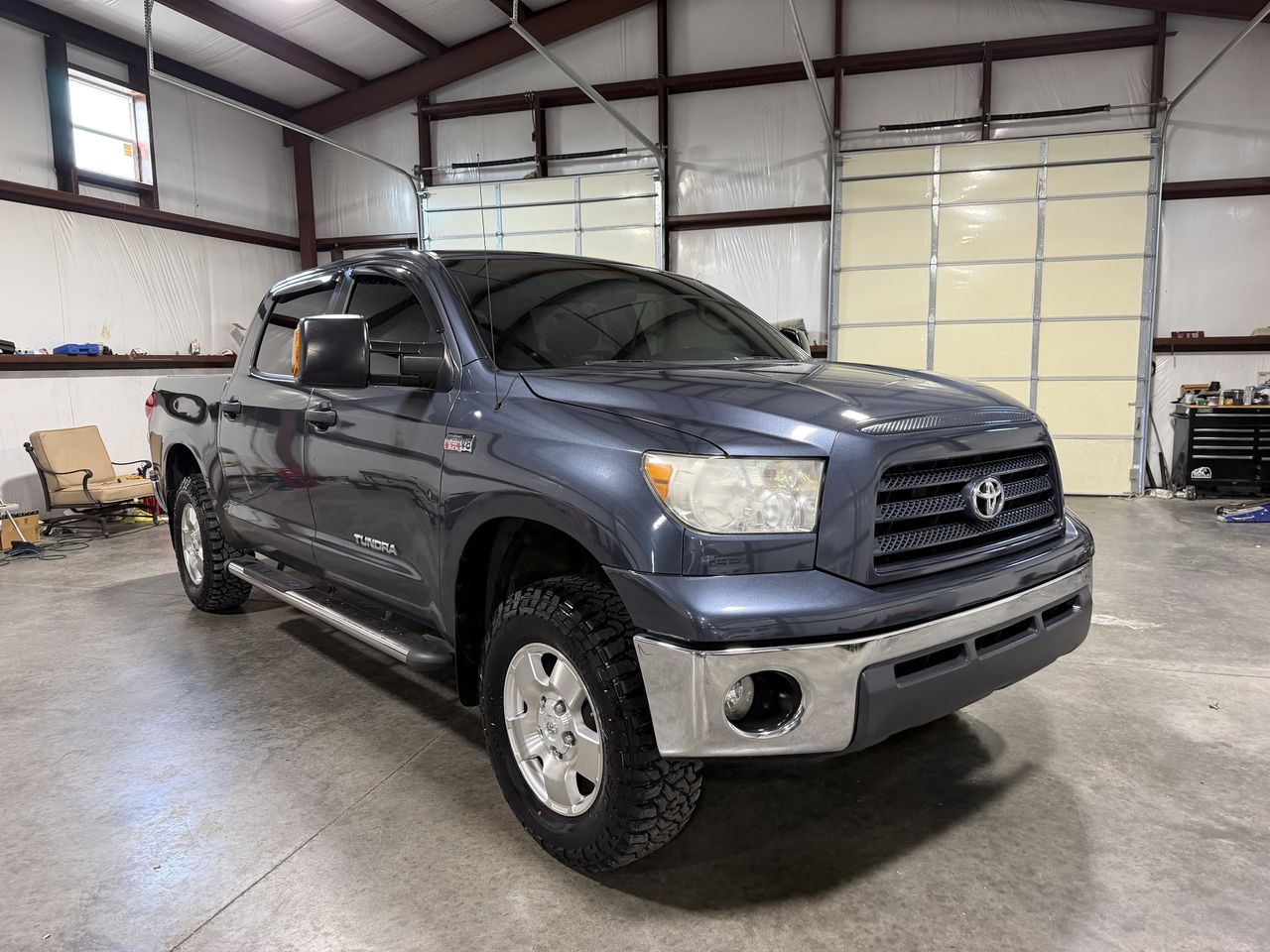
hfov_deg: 71.6
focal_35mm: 24
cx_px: 635
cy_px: 476
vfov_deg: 56.8
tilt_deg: -5.4
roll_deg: +1.1
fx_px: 881
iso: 250
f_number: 1.78
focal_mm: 6.76
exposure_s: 1/60
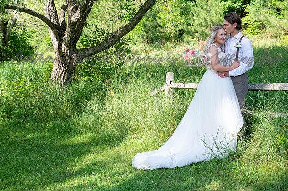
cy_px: 95
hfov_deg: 35.5
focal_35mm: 56
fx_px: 450
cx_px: 144
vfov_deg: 24.1
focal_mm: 56
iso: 180
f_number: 5.6
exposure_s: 1/250
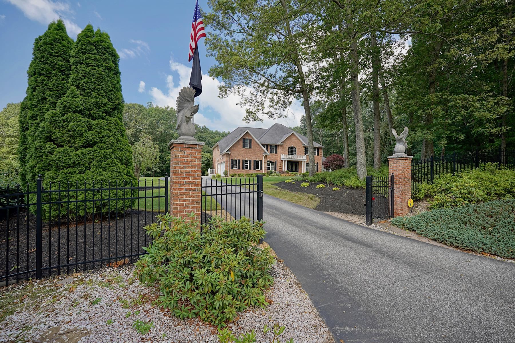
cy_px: 172
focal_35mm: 15
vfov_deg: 76.6
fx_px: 217
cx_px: 258
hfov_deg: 99.6
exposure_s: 1/100
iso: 100
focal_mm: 15.2
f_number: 5.6
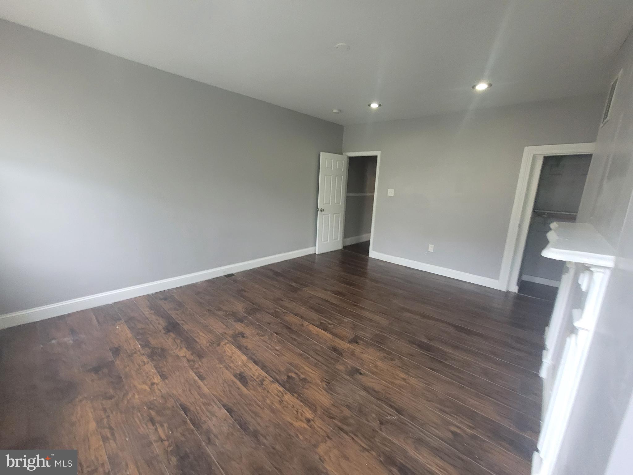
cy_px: 238
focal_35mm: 13
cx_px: 316
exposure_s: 1/40
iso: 400
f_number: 2.2
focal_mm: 2.2
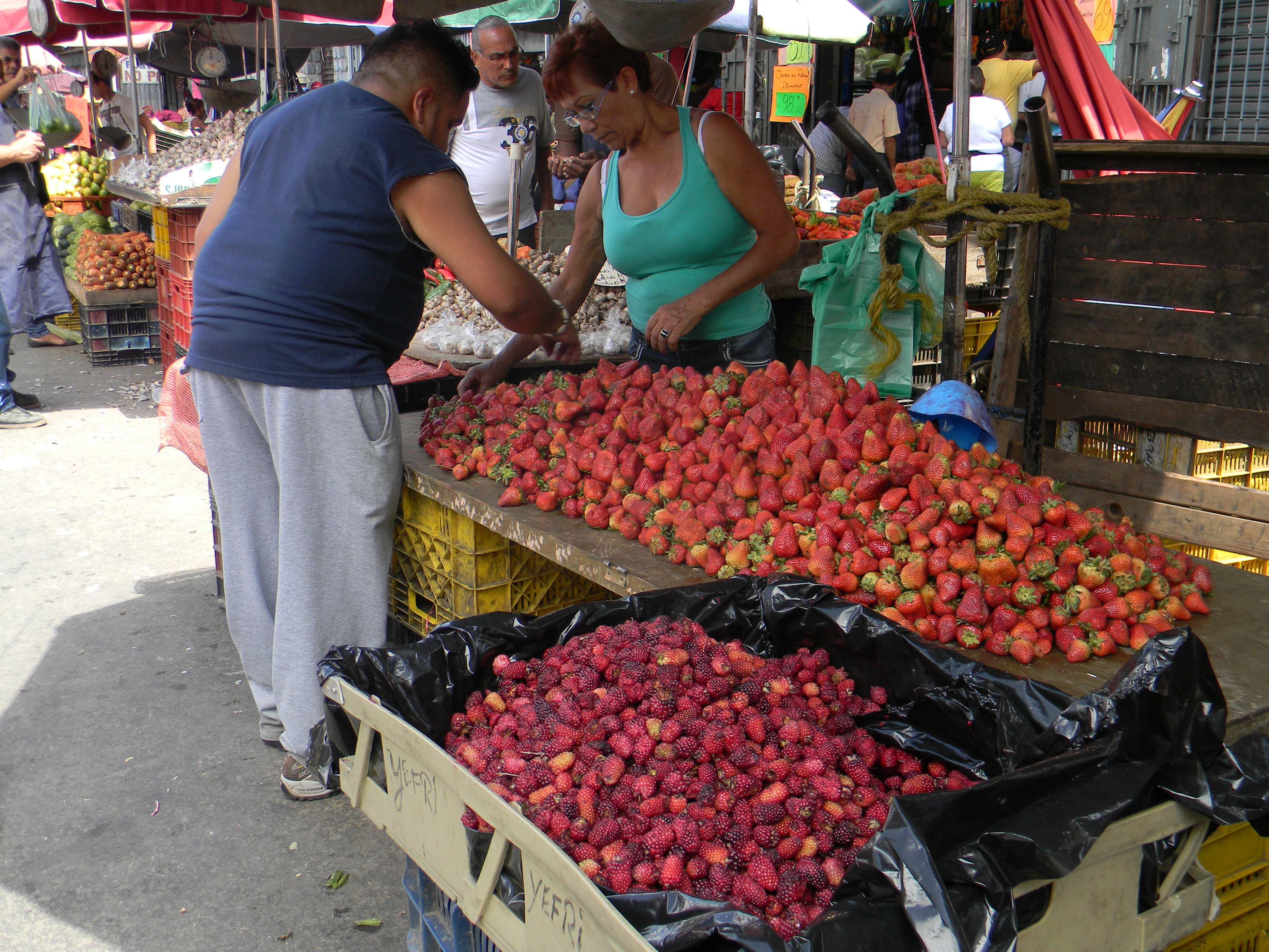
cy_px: 476
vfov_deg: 39.7
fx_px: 1320
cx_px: 634
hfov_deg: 51.4
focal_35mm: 36
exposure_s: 1/112
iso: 80
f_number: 3.7
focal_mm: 6.4
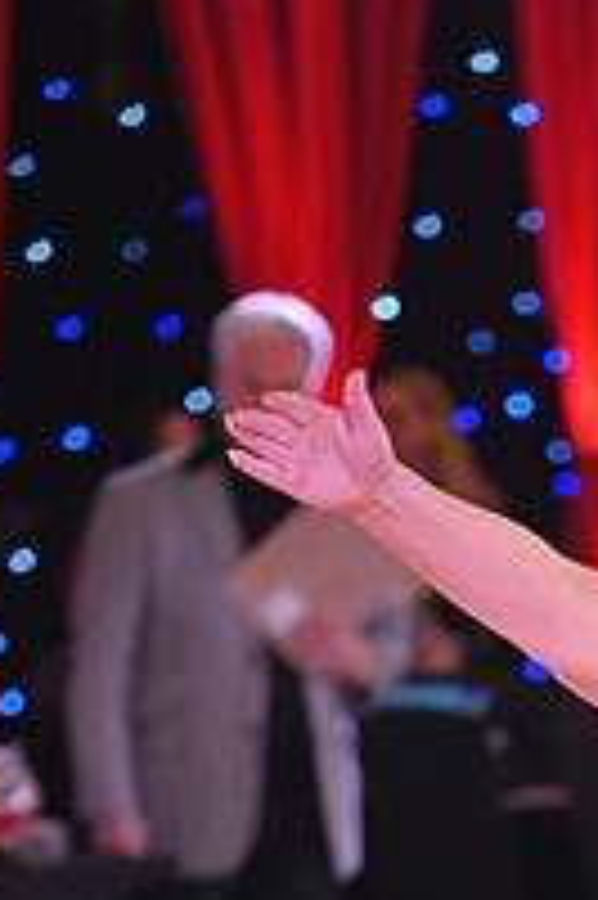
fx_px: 11605
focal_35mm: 465
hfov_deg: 2.9
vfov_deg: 4.4
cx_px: 839
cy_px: 1224
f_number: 5
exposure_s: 1/320
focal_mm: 160
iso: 3200
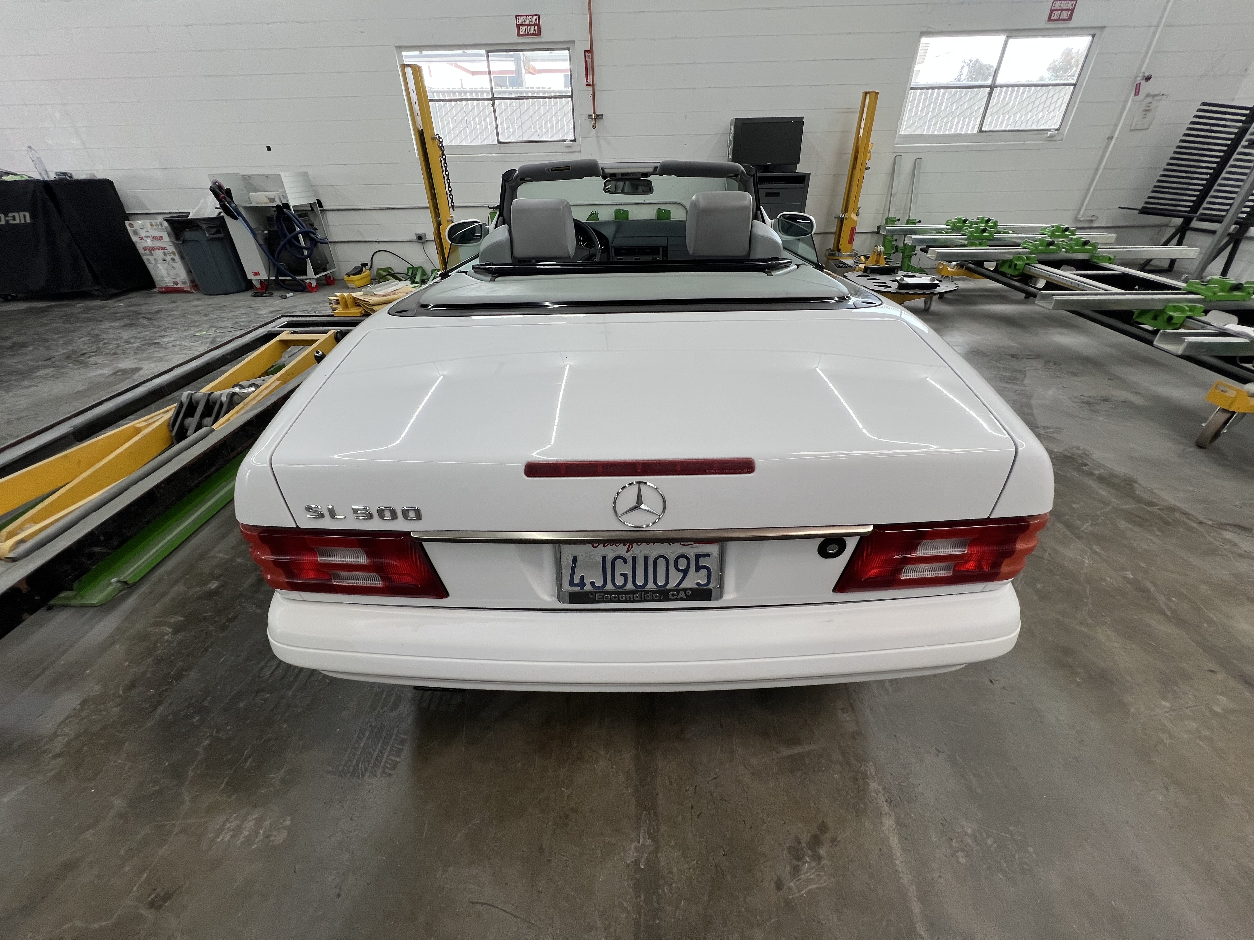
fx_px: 471
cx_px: 627
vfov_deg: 89.9
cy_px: 470
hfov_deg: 106.2
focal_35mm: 13
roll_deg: +1.2
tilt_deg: -33.3
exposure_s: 1/120
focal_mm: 1.57
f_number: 1.8
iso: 64
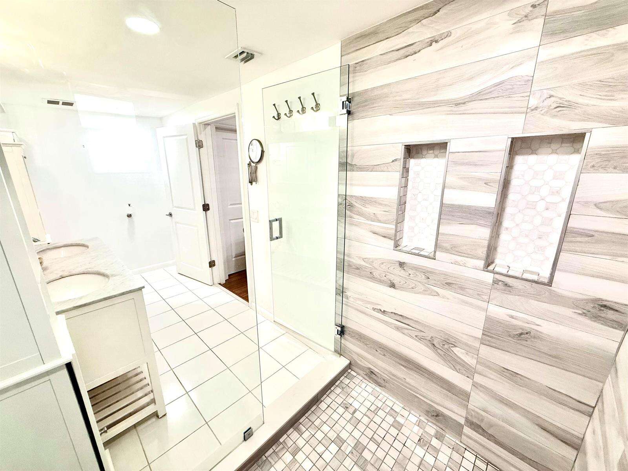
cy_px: 236
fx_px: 254
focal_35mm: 14
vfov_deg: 85.7
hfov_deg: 102.1
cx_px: 314
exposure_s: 1/120
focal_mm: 2.22
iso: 160
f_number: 2.2
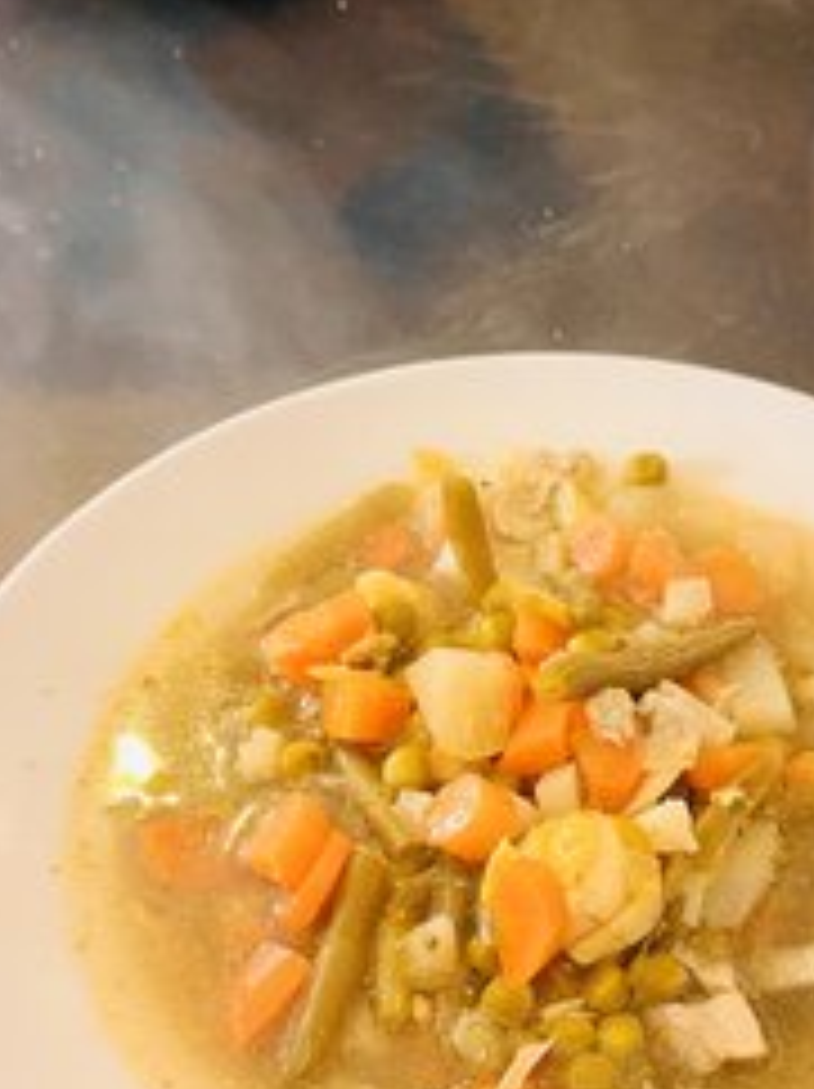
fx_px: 1351
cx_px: 567
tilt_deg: -51.4
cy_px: 747
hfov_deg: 33.1
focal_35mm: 43
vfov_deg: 43.1
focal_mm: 5.1
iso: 500
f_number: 1.6
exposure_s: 1/50
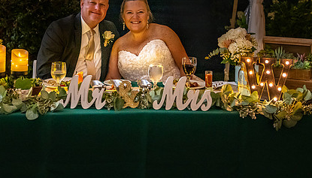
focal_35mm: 53
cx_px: 134
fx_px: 440
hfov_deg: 39.0
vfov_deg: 22.5
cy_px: 32
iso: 6400
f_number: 3.5
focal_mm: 34
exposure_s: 1/100
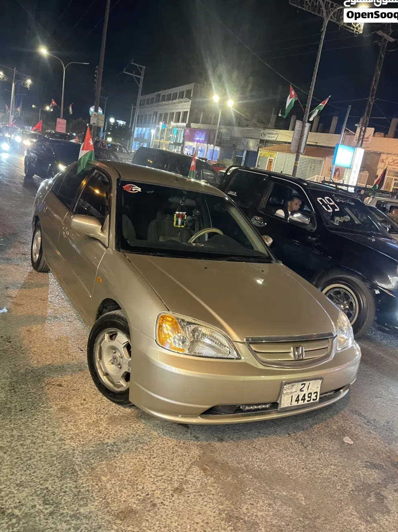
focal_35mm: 26
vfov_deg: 67.3
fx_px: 399
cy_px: 260
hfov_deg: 53.0
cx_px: 205
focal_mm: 5.1
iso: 400
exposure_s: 1/33
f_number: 1.6
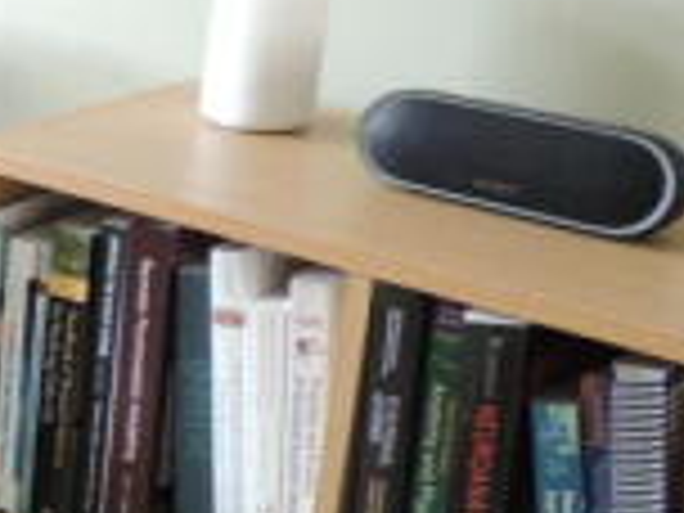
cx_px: -592
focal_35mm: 92
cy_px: 263
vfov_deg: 16.1
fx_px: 1818
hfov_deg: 17.0
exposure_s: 1/30
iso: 140
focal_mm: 4.3
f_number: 3
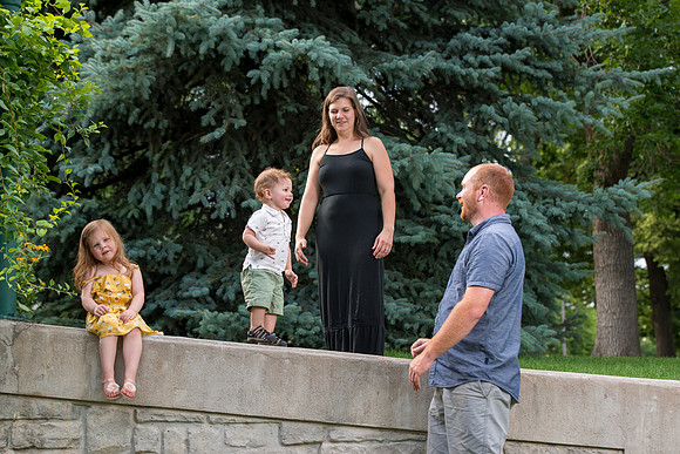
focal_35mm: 70
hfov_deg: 28.8
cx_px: 340
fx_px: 1322
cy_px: 227
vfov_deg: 19.5
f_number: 5
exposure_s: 1/200
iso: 250
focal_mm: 70
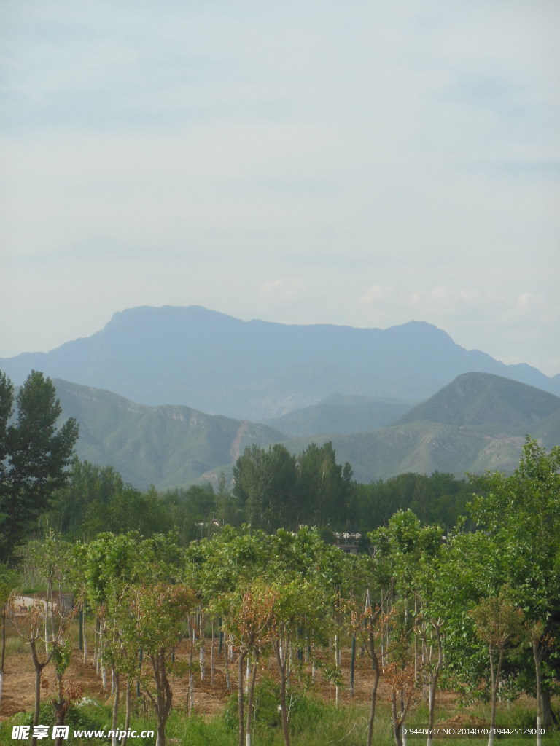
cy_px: 373
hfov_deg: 10.2
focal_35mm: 146
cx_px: 280
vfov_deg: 13.5
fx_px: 3149
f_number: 5.2
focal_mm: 26.1
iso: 125
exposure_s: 1/640
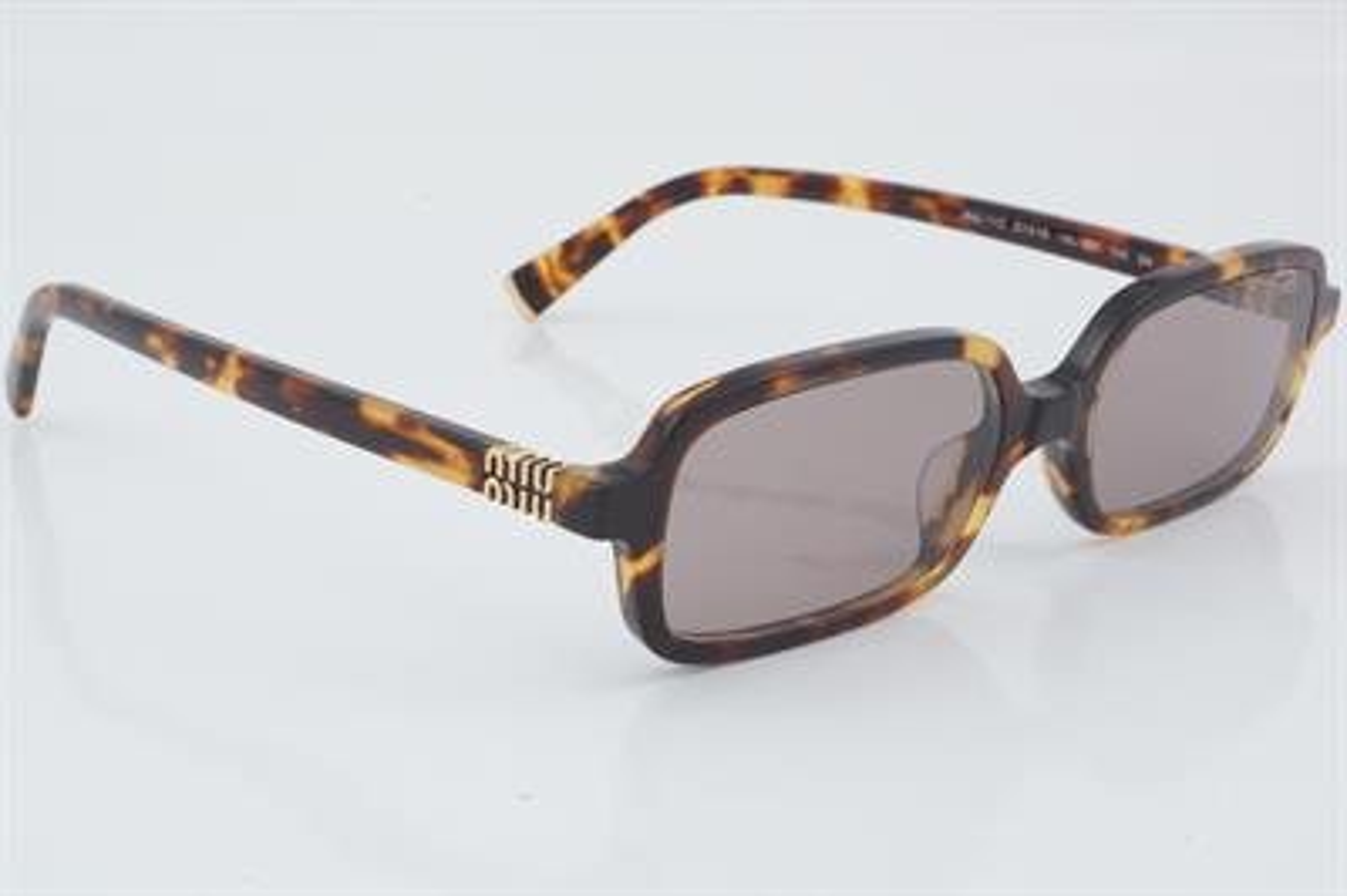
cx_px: 674
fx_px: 3084
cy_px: 448
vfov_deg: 16.5
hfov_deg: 24.6
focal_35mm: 82
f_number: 32
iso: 100
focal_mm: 55
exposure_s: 1/3
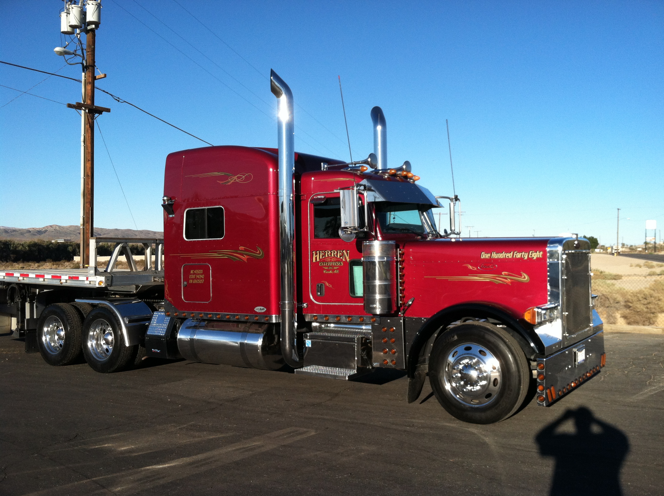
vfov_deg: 40.6
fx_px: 670
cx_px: 332
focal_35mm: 35
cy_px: 248
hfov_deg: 52.7
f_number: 2.8
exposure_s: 1/968
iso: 80
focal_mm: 3.85
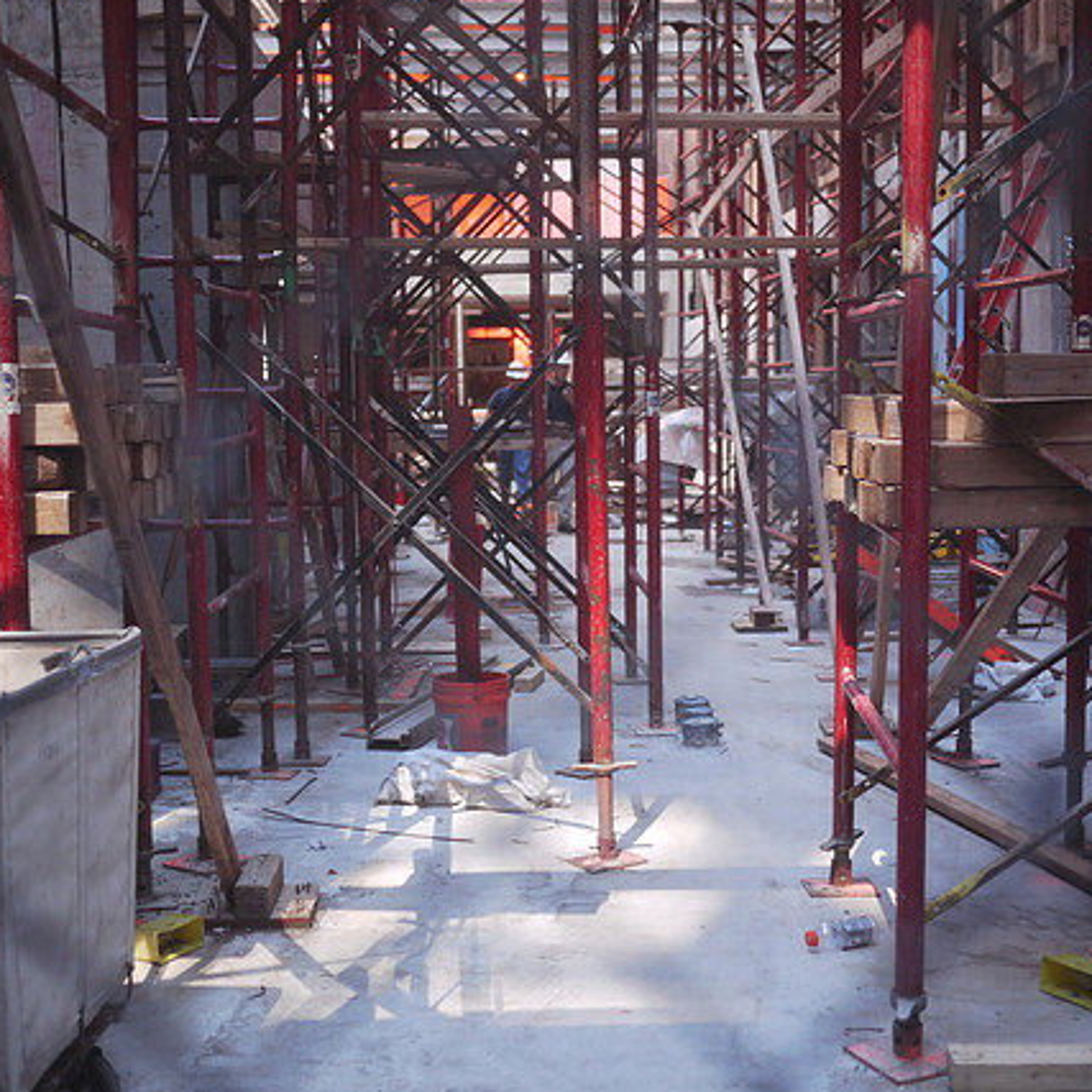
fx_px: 1713
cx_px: 550
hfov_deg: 35.4
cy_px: 541
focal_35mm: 48
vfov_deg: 35.4
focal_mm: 20
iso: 200
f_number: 1.7
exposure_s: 1/125
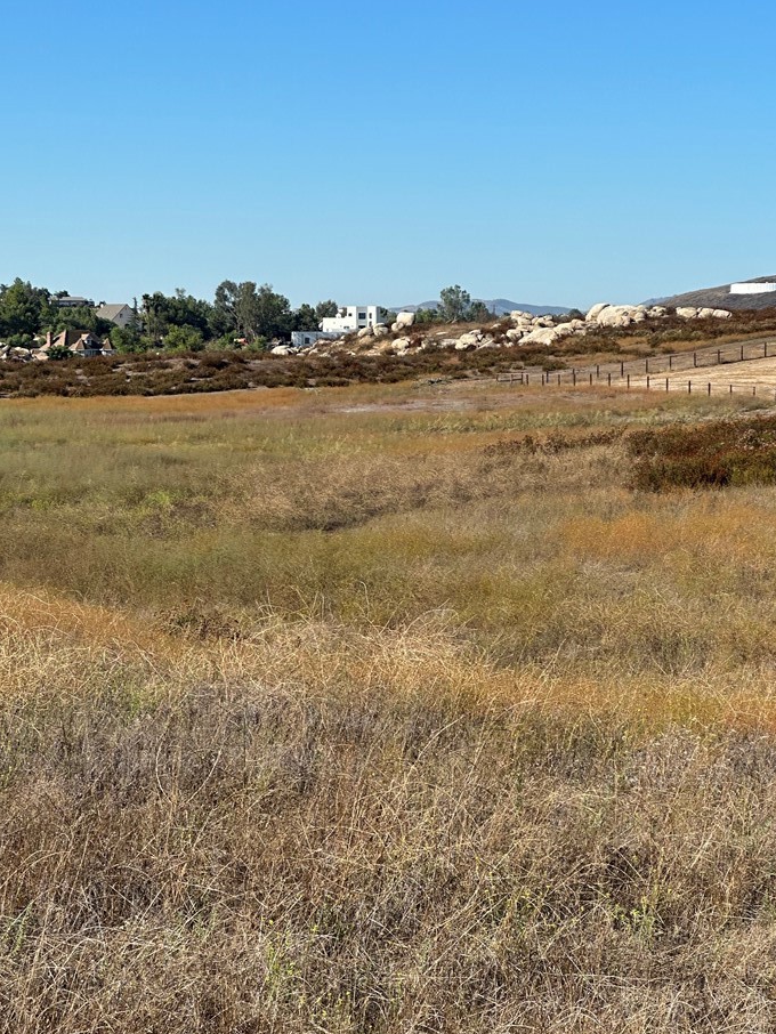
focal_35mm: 87
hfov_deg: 17.0
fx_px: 2599
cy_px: 492
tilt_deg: -5.3
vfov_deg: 22.5
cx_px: 364
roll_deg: -0.1
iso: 32
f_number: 2.8
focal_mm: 9
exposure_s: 1/713
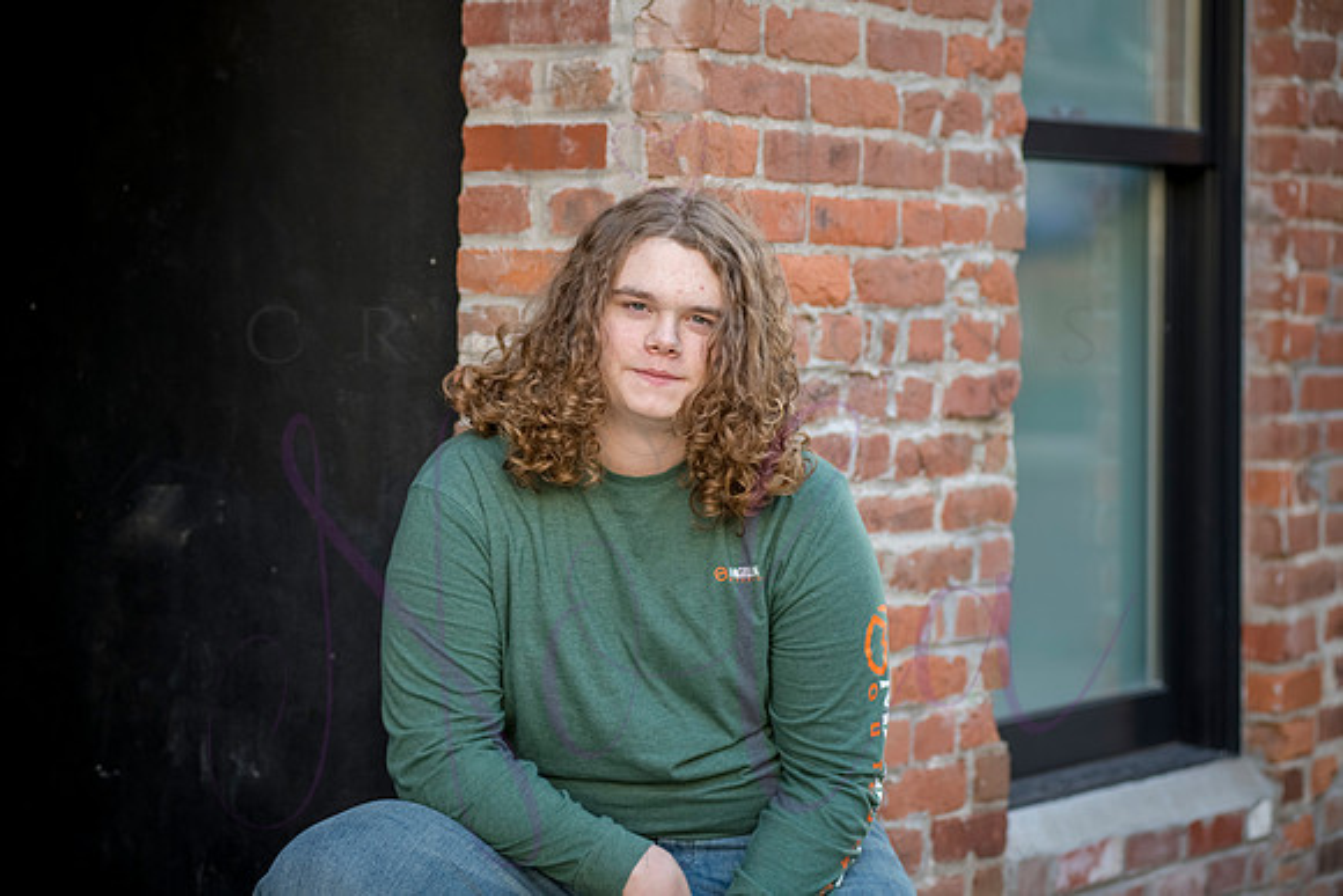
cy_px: 448
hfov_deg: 22.1
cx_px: 672
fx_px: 3433
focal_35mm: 92
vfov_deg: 14.9
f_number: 4
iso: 640
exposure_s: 1/320
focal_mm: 92
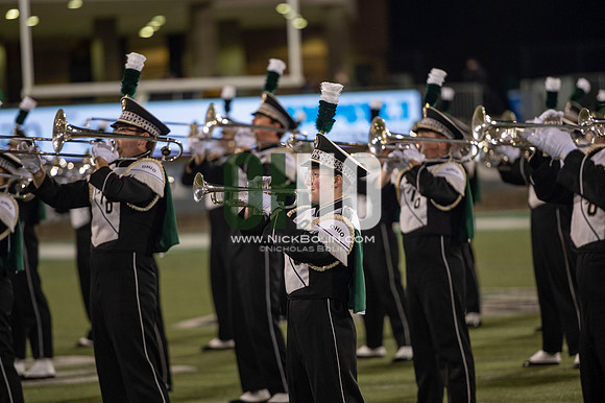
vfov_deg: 6.9
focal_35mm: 200
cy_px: 202
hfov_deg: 10.3
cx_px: 302
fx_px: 3359
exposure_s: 1/500
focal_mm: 200
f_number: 2.8
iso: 1000
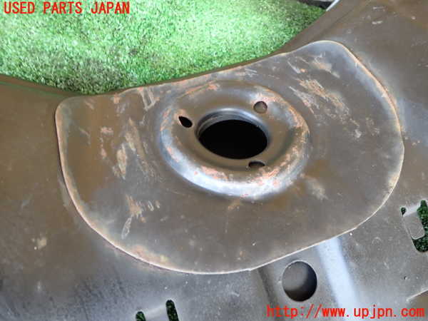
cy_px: 160
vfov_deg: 46.8
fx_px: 371
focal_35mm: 30
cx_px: 214
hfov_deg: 60.0
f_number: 2.3
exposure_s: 1/60
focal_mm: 5.4
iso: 200
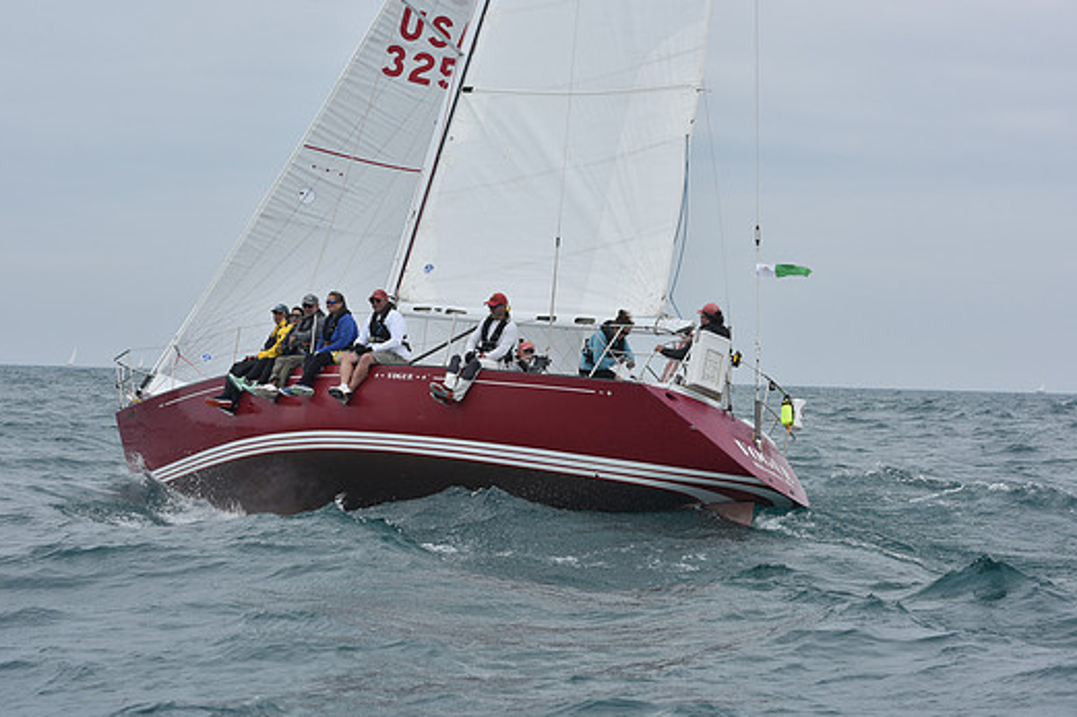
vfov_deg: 17.5
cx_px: 504
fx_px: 2333
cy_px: 334
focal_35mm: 78
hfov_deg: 26.0
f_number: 8
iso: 250
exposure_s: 1/800
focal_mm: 70
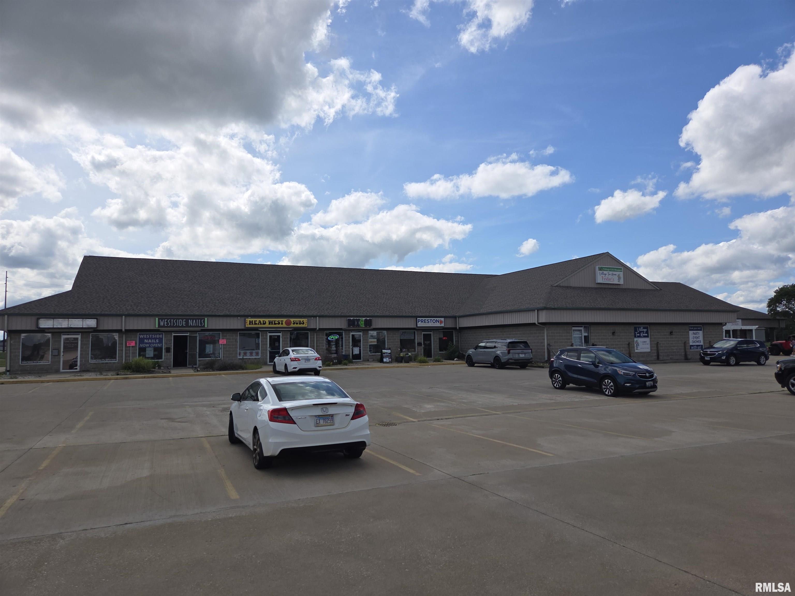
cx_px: 398
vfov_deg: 58.9
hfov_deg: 73.9
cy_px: 298
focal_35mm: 23
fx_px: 528
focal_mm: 5.4
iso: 25
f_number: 1.8
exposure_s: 1/2797
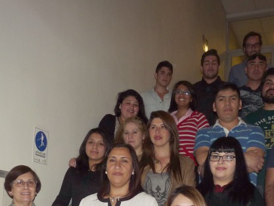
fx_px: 435
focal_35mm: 55
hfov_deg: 34.9
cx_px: 132
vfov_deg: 25.2
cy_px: 209
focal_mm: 4.8
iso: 100
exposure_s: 1/30
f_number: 2.8
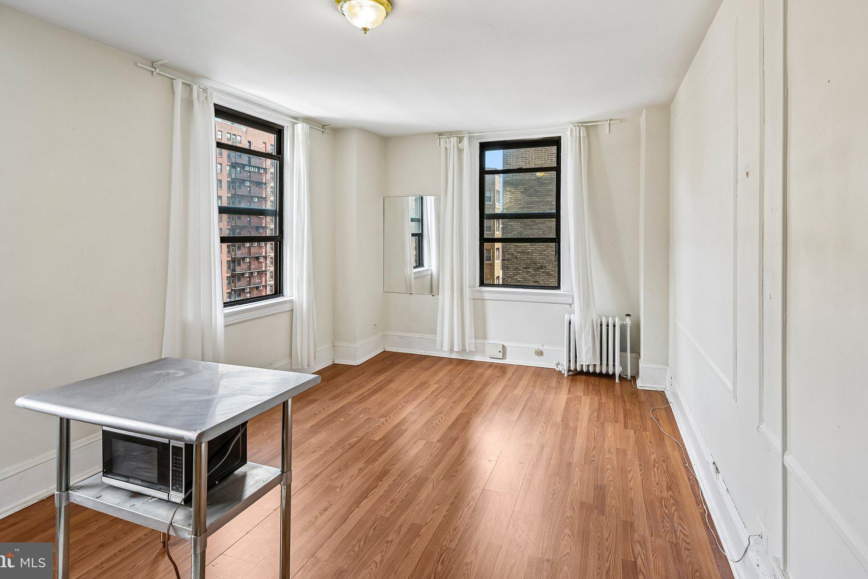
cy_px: 232
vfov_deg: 66.8
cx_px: 461
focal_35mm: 18
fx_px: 434
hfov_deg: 89.9
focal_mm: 15
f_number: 8
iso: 200
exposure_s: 1/15
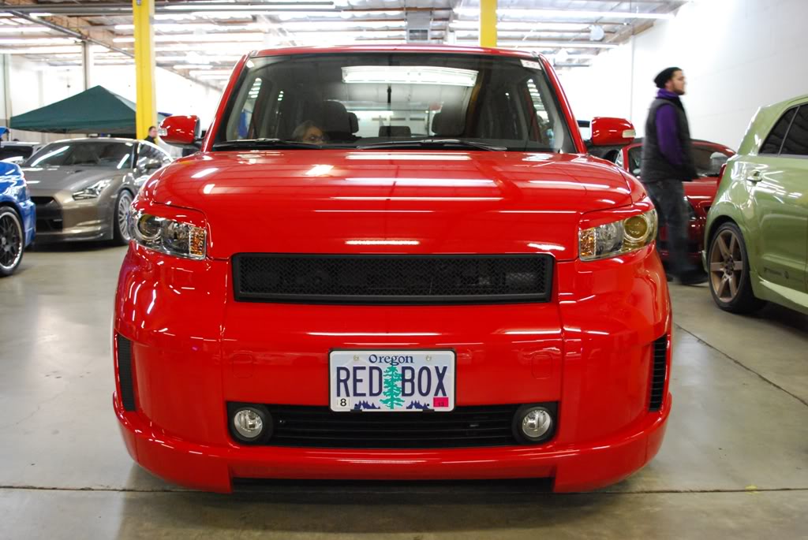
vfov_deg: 37.0
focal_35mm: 36
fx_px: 809
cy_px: 270
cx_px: 404
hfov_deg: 53.1
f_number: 4.2
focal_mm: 24
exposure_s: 1/20
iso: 1600
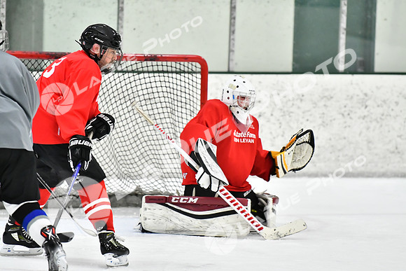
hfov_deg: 7.2
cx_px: 203
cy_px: 136
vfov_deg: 4.8
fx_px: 3215
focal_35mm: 285
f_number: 2.8
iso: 5000
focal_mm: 190
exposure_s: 1/1250
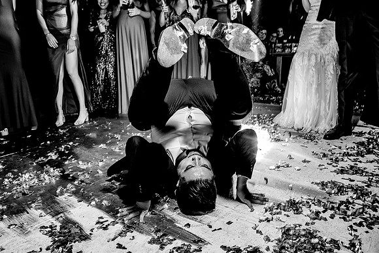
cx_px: 181
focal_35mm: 26
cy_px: 139
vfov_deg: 48.8
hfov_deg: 68.5
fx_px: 278
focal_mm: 24
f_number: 7.1
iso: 2000
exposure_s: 1/30
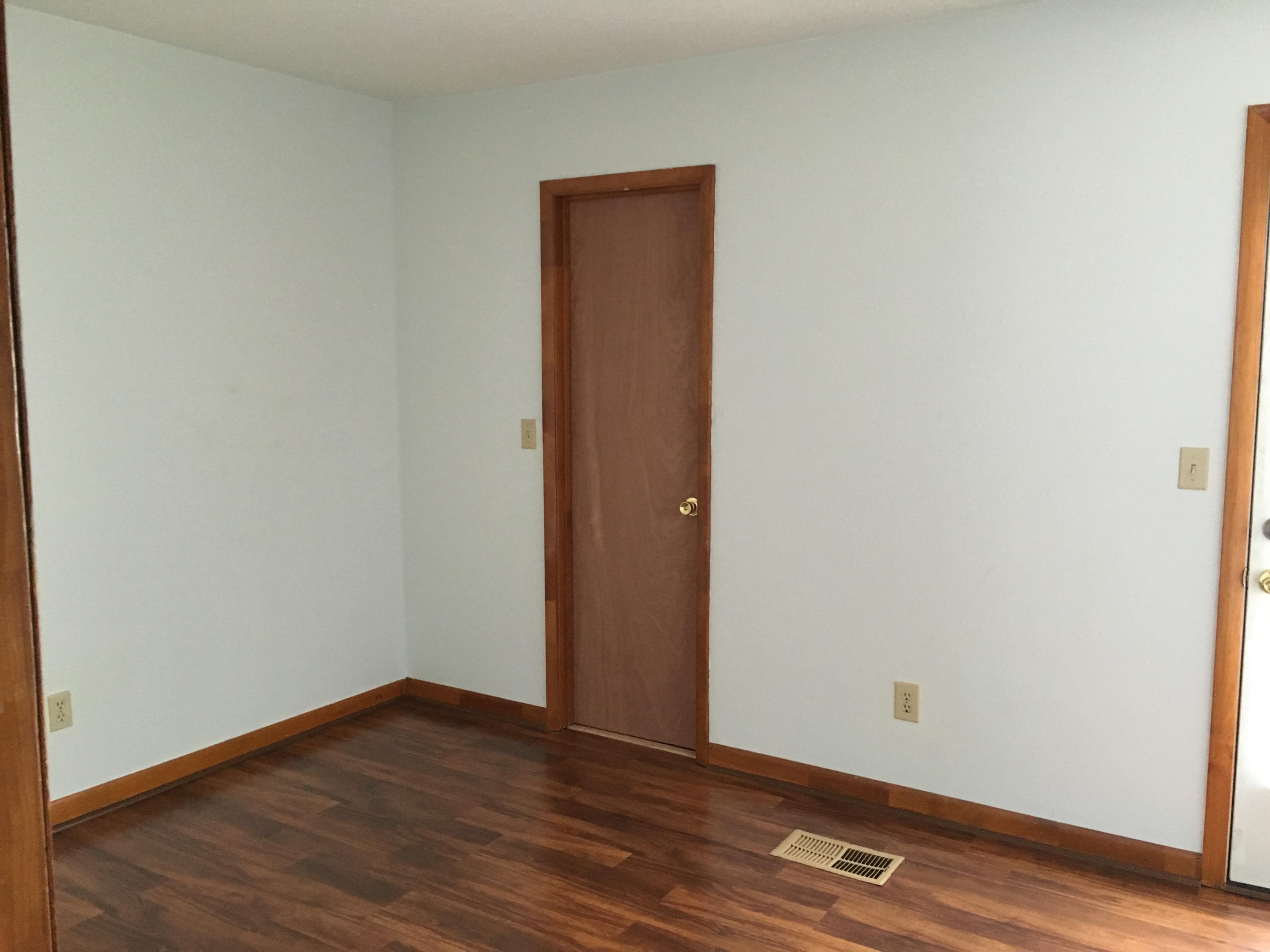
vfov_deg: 48.2
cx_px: 635
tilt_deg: -4.9
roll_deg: +0.6
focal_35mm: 29
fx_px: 1064
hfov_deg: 61.7
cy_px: 476
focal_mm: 4.15
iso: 200
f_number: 2.2
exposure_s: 1/20
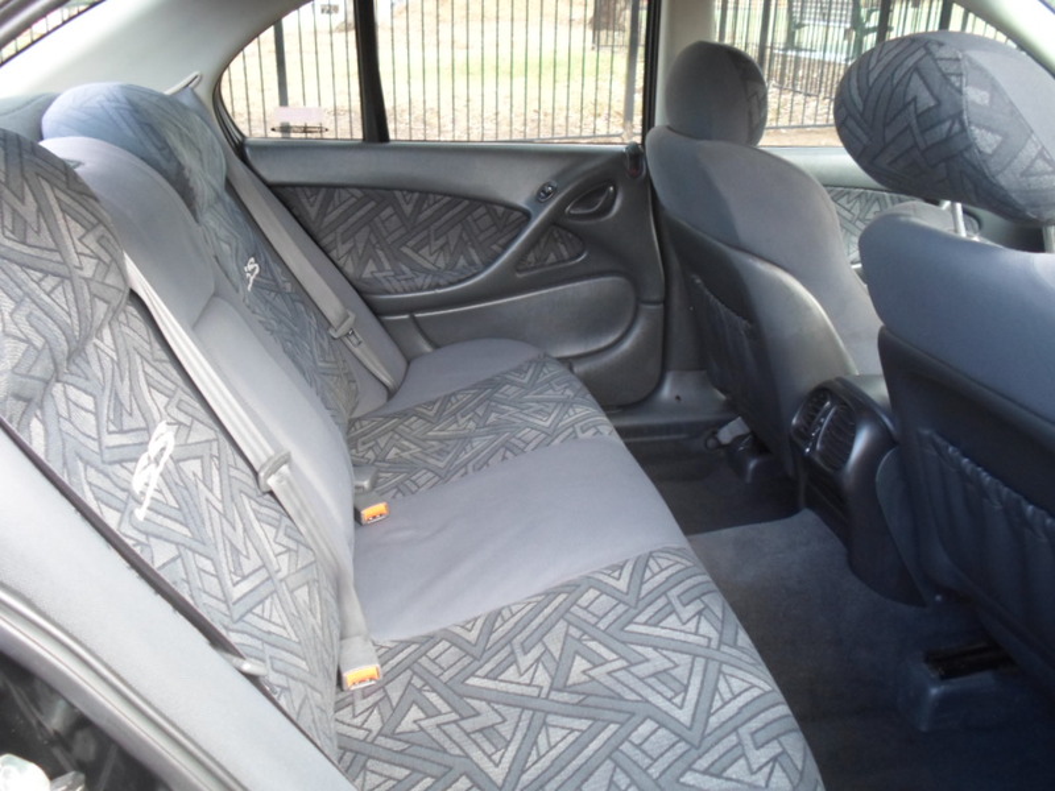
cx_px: 528
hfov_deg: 60.0
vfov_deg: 46.8
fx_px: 914
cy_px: 396
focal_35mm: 30
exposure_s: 1/30
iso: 320
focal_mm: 5.5
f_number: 2.7
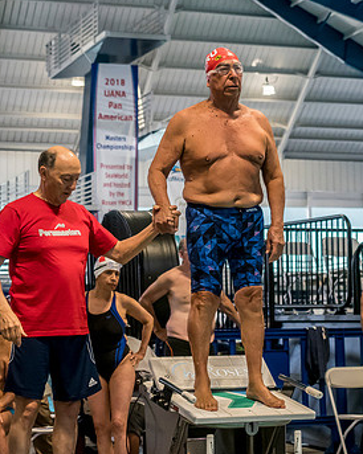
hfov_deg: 15.5
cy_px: 248
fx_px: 1331
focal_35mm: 99
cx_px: 209
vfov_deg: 19.4
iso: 3200
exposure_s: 1/800
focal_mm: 30
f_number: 2.8
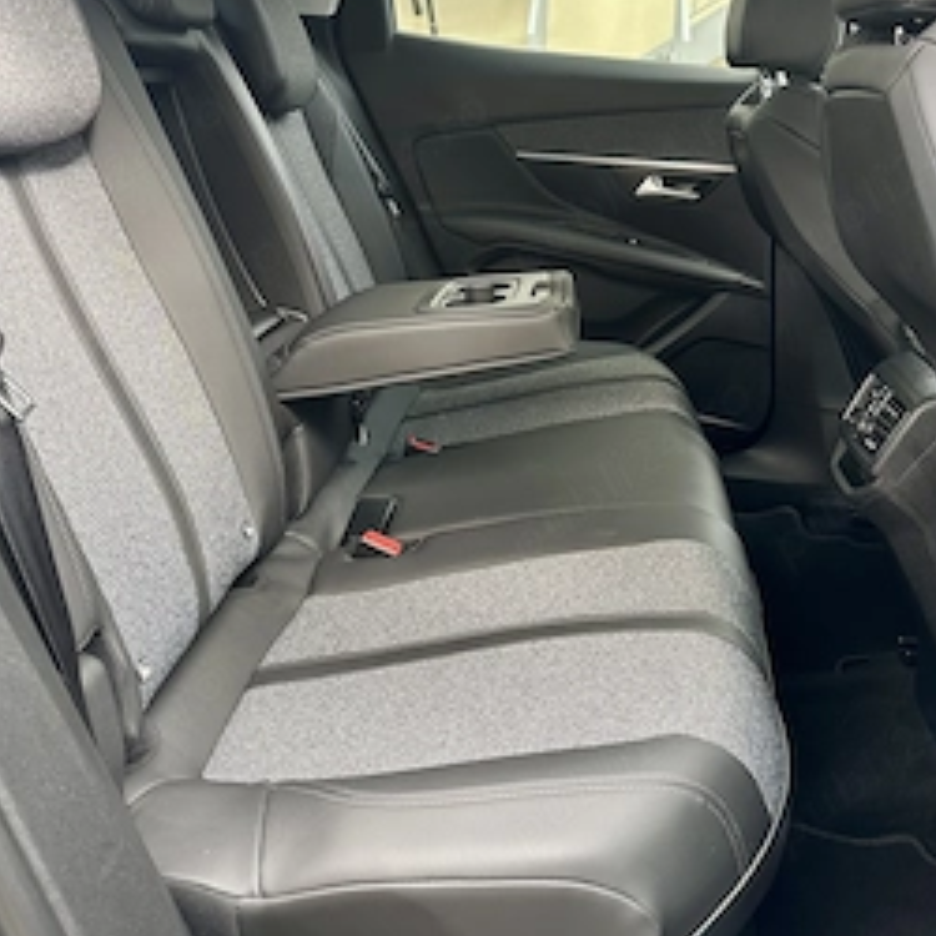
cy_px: 247
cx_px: 498
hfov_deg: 48.4
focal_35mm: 34
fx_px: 1040
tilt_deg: -10.8
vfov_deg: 46.9
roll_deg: -2.9
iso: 250
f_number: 1.78
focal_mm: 6.86
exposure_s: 1/74
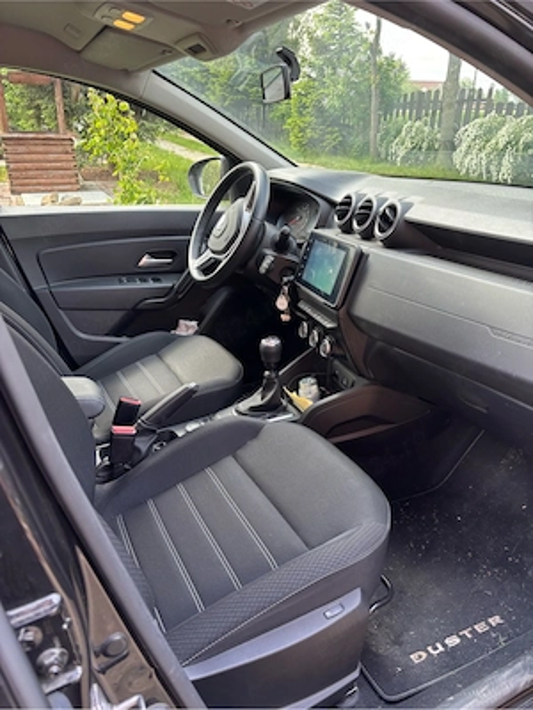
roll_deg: -1.2
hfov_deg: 53.1
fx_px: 534
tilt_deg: -26.3
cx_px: 266
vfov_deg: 67.3
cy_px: 355
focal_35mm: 26
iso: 64
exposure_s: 1/121
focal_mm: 5.96
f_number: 1.6
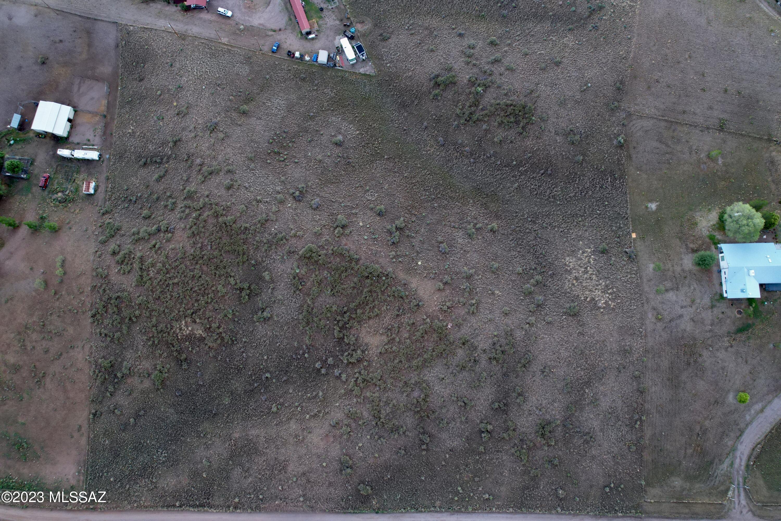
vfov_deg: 57.2
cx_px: 390
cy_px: 260
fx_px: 477
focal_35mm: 22
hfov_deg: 78.6
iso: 200
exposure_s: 1/15
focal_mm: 8.38
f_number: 2.8
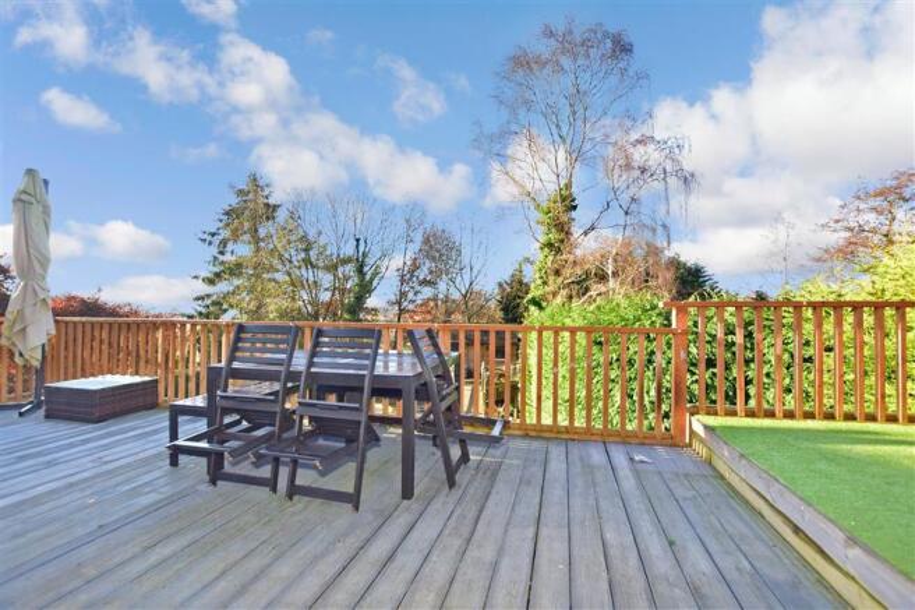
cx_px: 458
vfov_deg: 77.3
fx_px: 381
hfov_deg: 100.4
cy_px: 305
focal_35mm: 15
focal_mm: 10
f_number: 5
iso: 200
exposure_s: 1/100
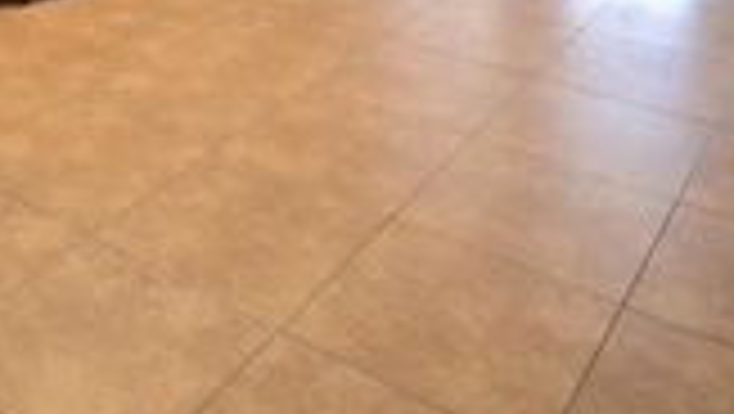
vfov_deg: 19.4
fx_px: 935
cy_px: -308
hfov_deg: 40.3
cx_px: 104
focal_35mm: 48
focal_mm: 10
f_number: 8
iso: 400
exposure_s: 1/5
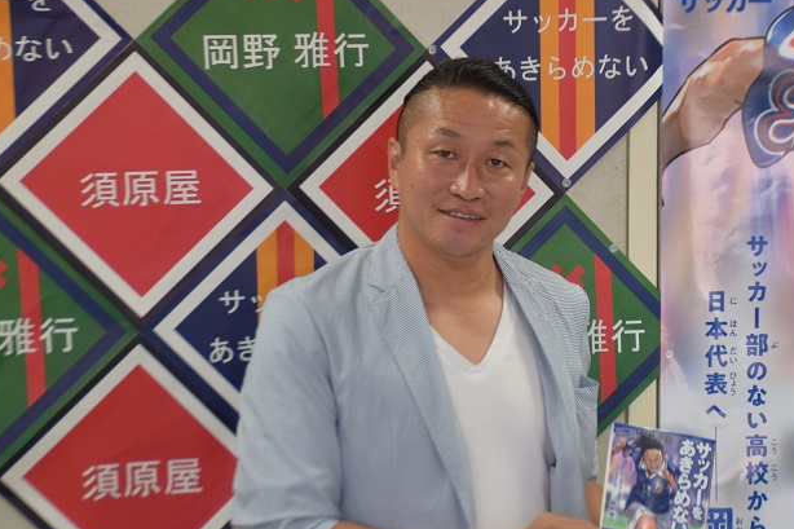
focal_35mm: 110
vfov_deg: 12.4
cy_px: 329
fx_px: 2425
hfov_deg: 18.5
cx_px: 525
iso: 360
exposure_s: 1/60
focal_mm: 50
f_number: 4.8
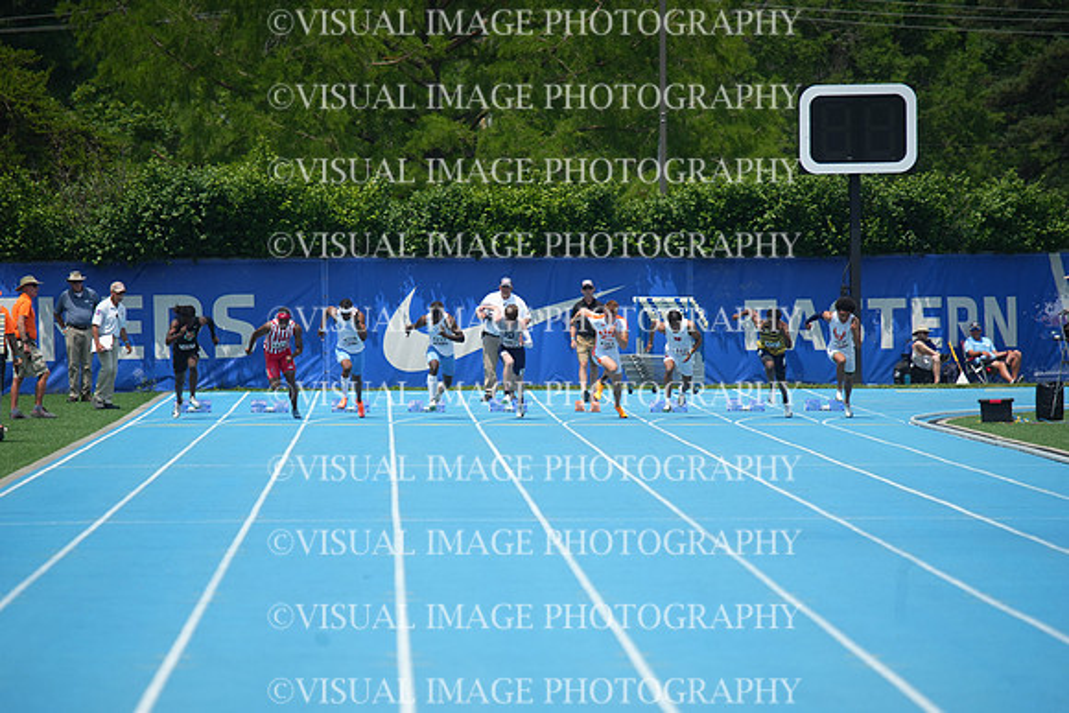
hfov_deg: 6.6
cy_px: 356
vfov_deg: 4.4
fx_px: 9207
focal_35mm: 310
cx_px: 534
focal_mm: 310
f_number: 5.6
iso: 400
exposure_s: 1/2500
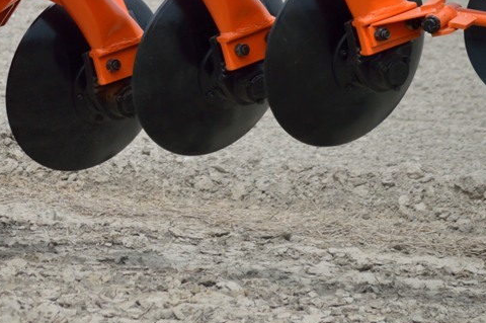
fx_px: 4747
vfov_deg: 3.9
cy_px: 10
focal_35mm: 352
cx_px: 125
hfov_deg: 5.9
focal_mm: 110
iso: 400
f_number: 4.5
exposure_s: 1/3200
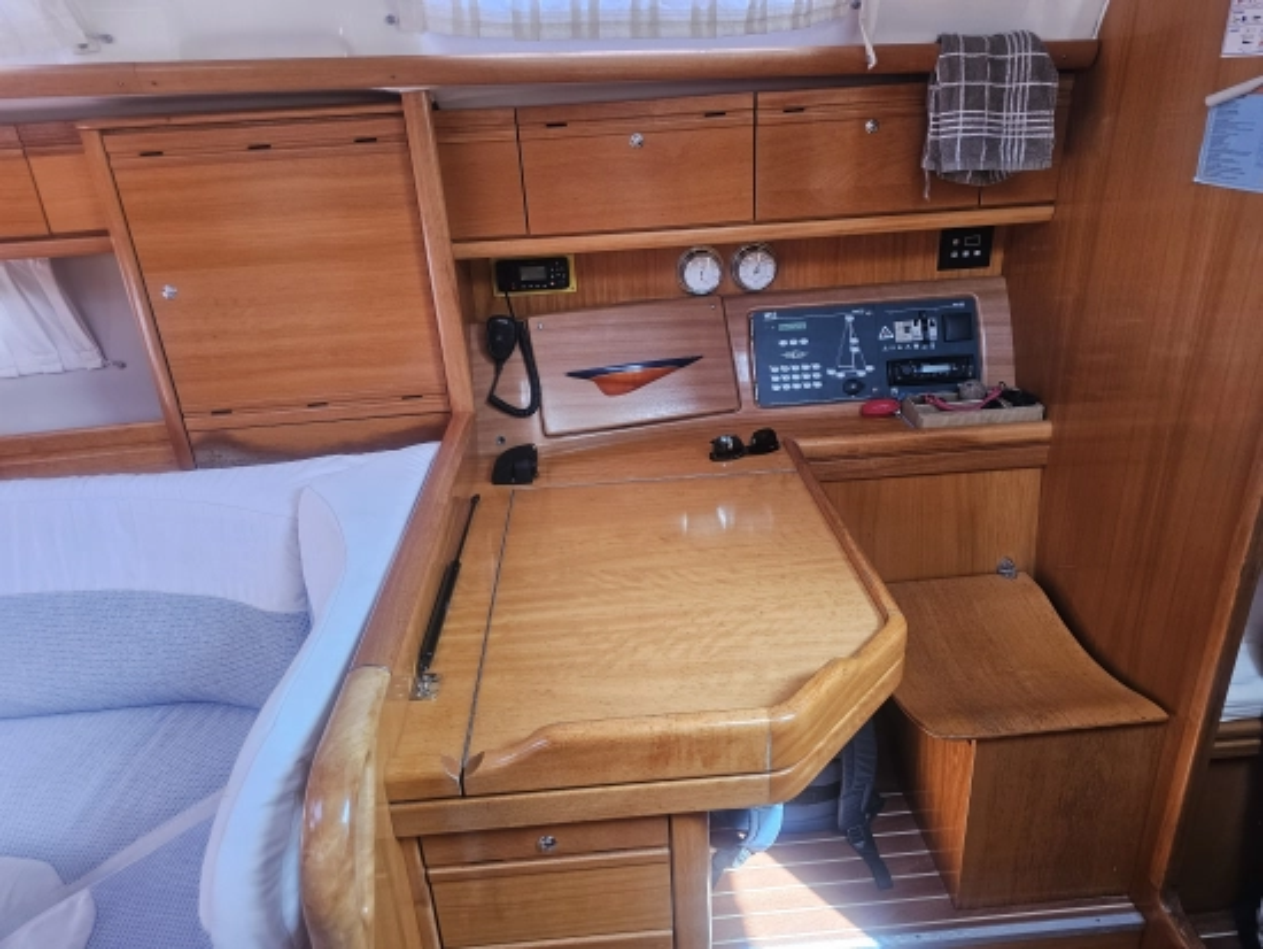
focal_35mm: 23
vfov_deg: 58.9
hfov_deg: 73.9
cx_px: 632
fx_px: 840
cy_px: 474
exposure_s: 1/120
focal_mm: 6.3
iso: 125
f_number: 1.7
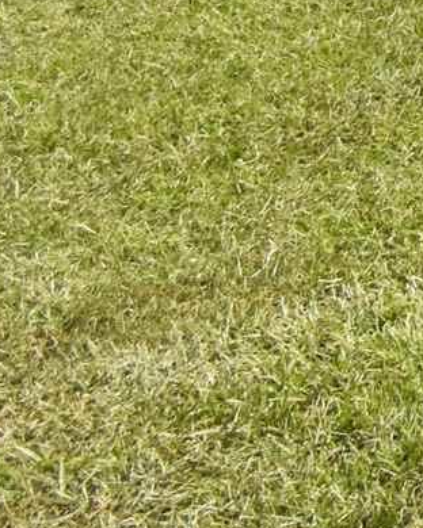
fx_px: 1737
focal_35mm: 111
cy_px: -830
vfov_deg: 12.5
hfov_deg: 7.5
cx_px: 1826
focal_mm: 10
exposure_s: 1/2000
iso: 400
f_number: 7.1
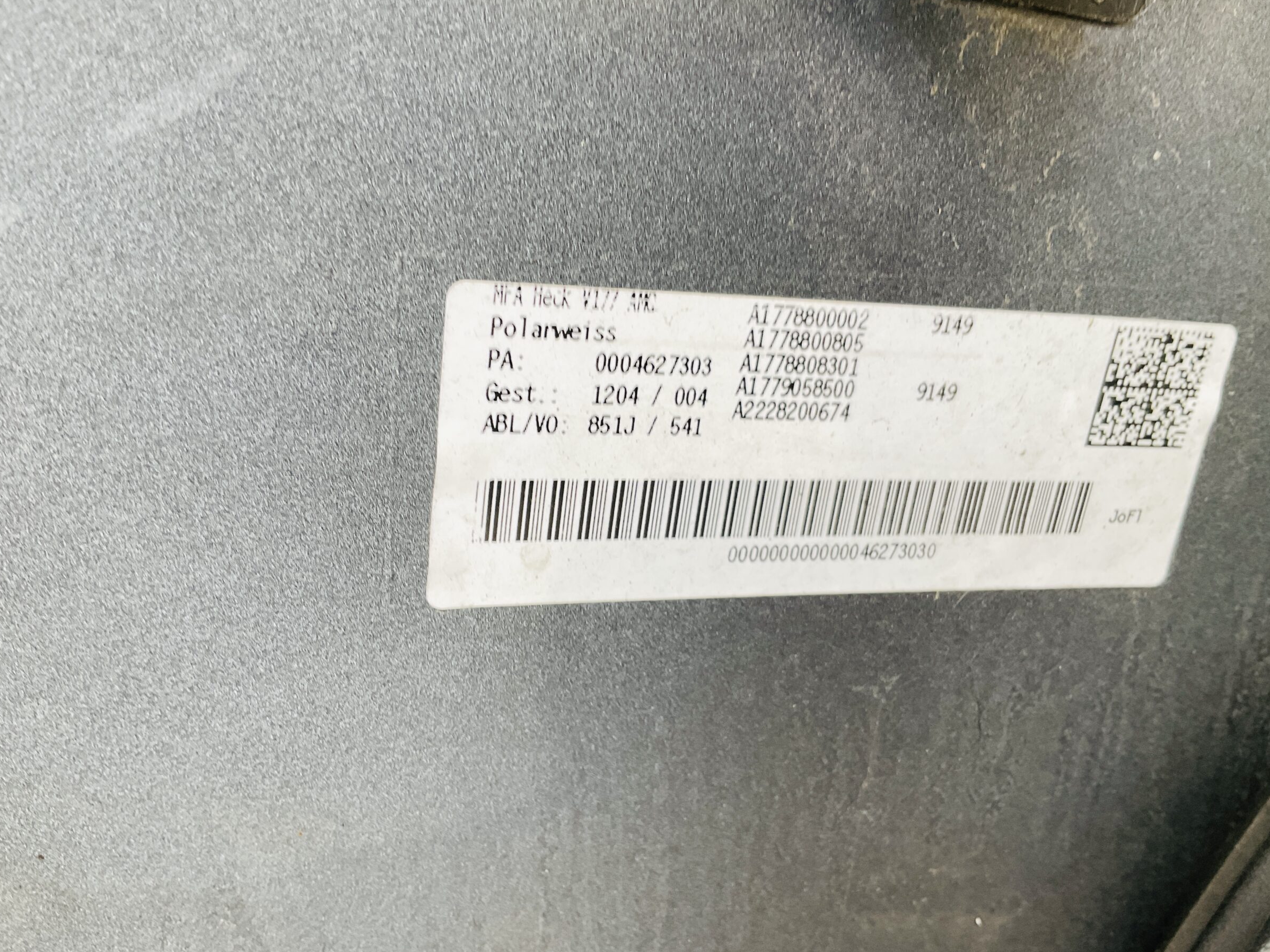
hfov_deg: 58.3
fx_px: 1137
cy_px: 463
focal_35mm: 31
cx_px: 655
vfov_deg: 45.4
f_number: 1.8
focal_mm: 3
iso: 40
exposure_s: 1/100
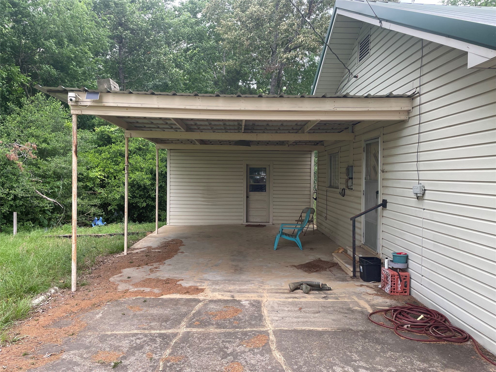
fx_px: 373
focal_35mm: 26
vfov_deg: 53.1
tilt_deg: -1.4
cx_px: 248
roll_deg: -1.0
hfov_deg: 67.3
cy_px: 186
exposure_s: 1/353
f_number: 1.6
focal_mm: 4.2
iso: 32
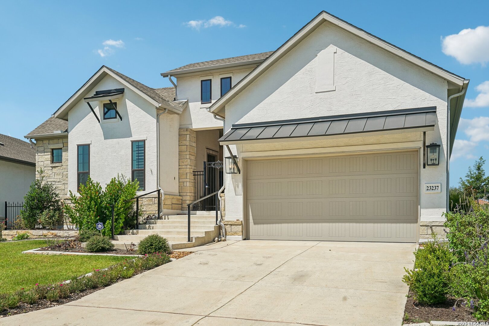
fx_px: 435
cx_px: 244
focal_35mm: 32
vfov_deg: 41.1
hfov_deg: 58.7
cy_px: 163
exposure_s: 1/1000
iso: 200
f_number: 8
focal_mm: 32
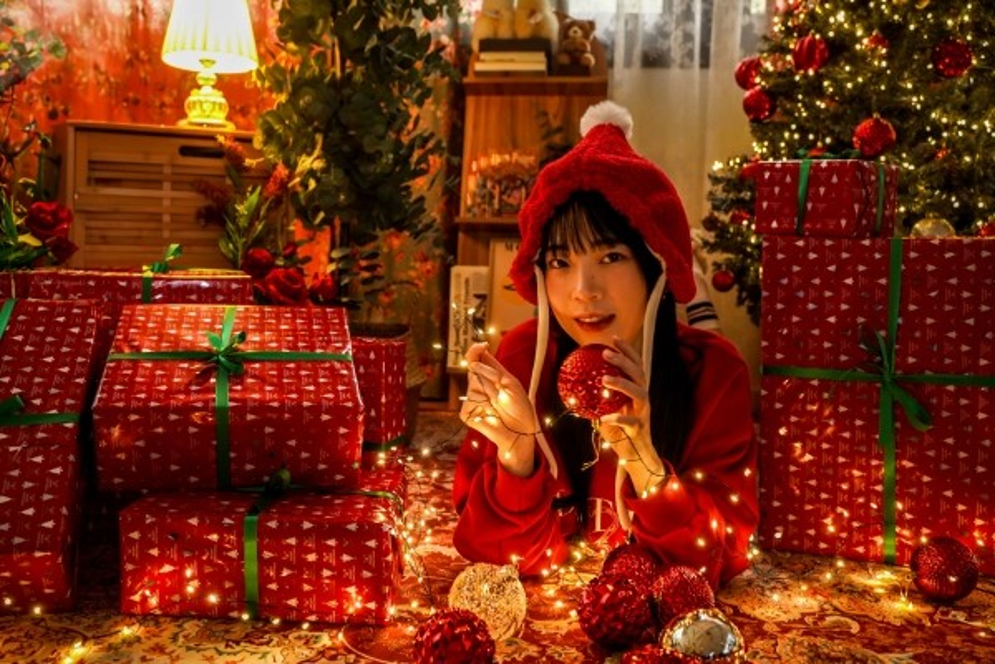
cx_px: 498
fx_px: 829
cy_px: 332
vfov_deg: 43.6
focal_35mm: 30
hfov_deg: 61.9
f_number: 5
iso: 1250
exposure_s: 1/50
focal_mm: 30
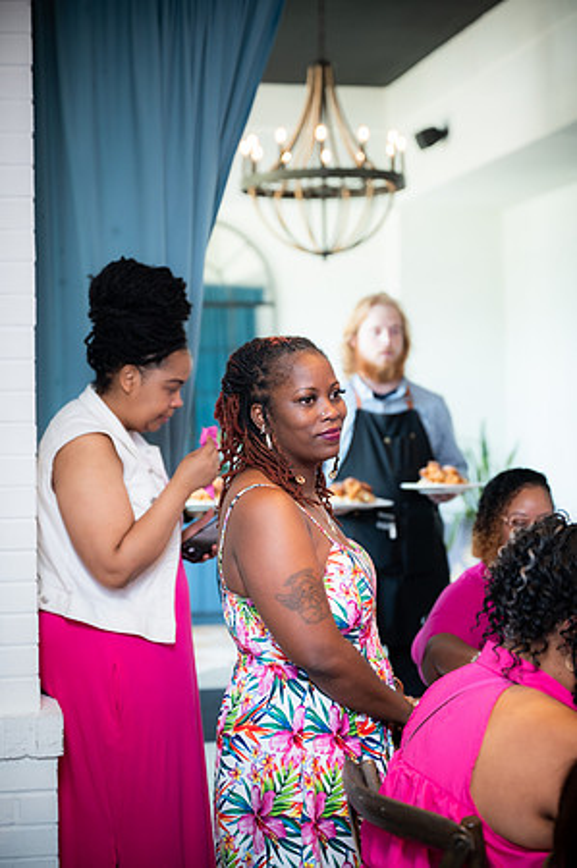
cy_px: 434
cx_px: 288
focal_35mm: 70
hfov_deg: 19.4
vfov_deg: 28.9
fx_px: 1687
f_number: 2.8
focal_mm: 70
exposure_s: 1/200
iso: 1000
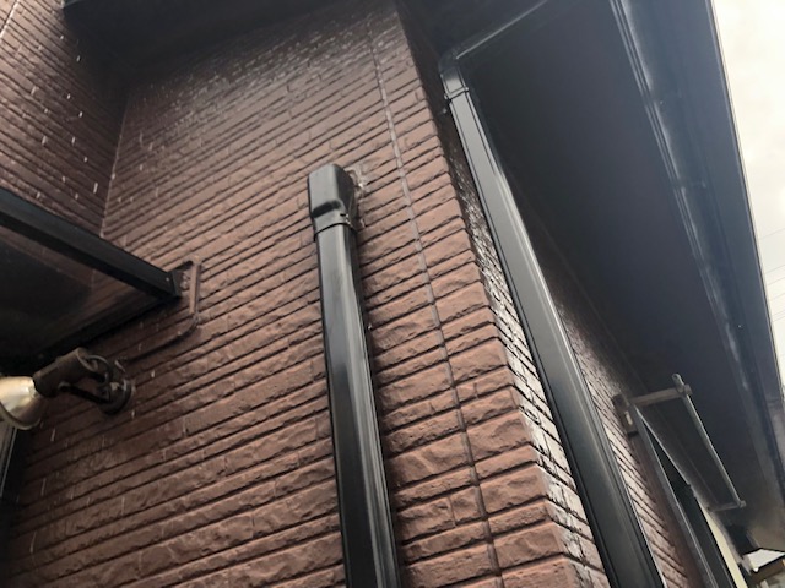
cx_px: 392
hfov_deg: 63.4
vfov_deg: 49.7
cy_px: 294
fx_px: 635
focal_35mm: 28
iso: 20
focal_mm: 3.99
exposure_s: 1/490
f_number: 1.8
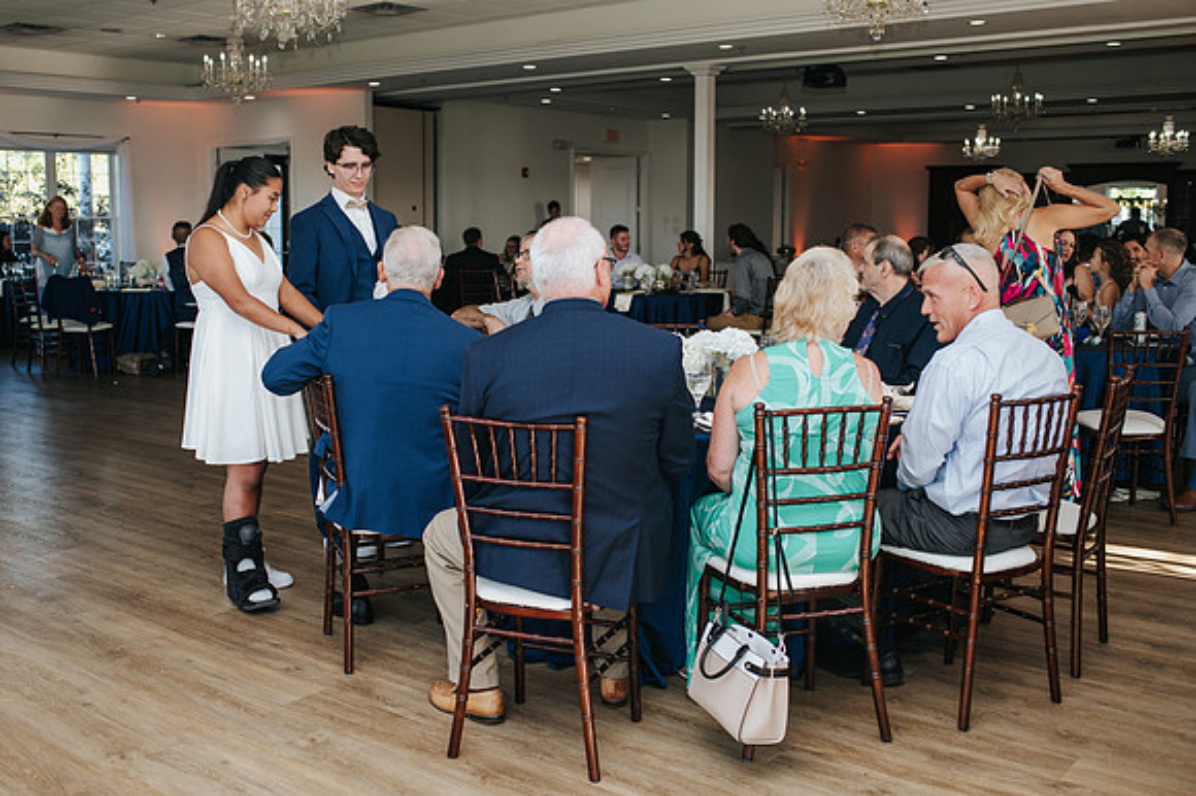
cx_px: 551
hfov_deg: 51.0
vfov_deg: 35.2
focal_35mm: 38
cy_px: 398
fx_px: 1253
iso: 450
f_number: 3.2
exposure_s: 1/200
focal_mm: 35
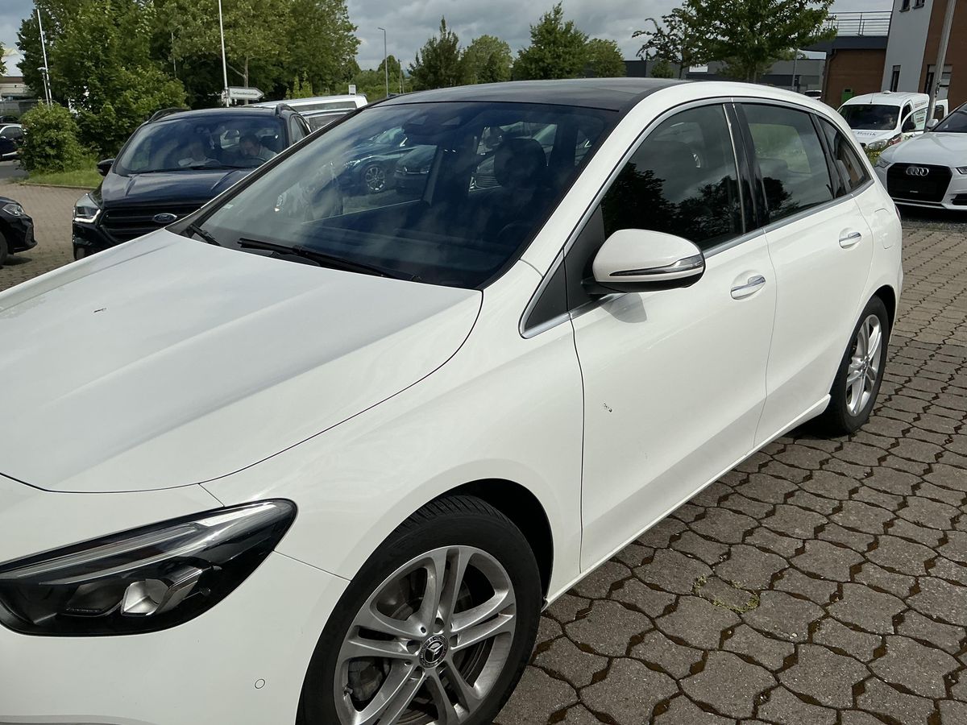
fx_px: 782
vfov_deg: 49.7
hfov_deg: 63.4
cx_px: 484
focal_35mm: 28
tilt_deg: -17.8
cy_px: 362
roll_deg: -1.0
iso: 25
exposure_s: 1/4065
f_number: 1.8
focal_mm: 3
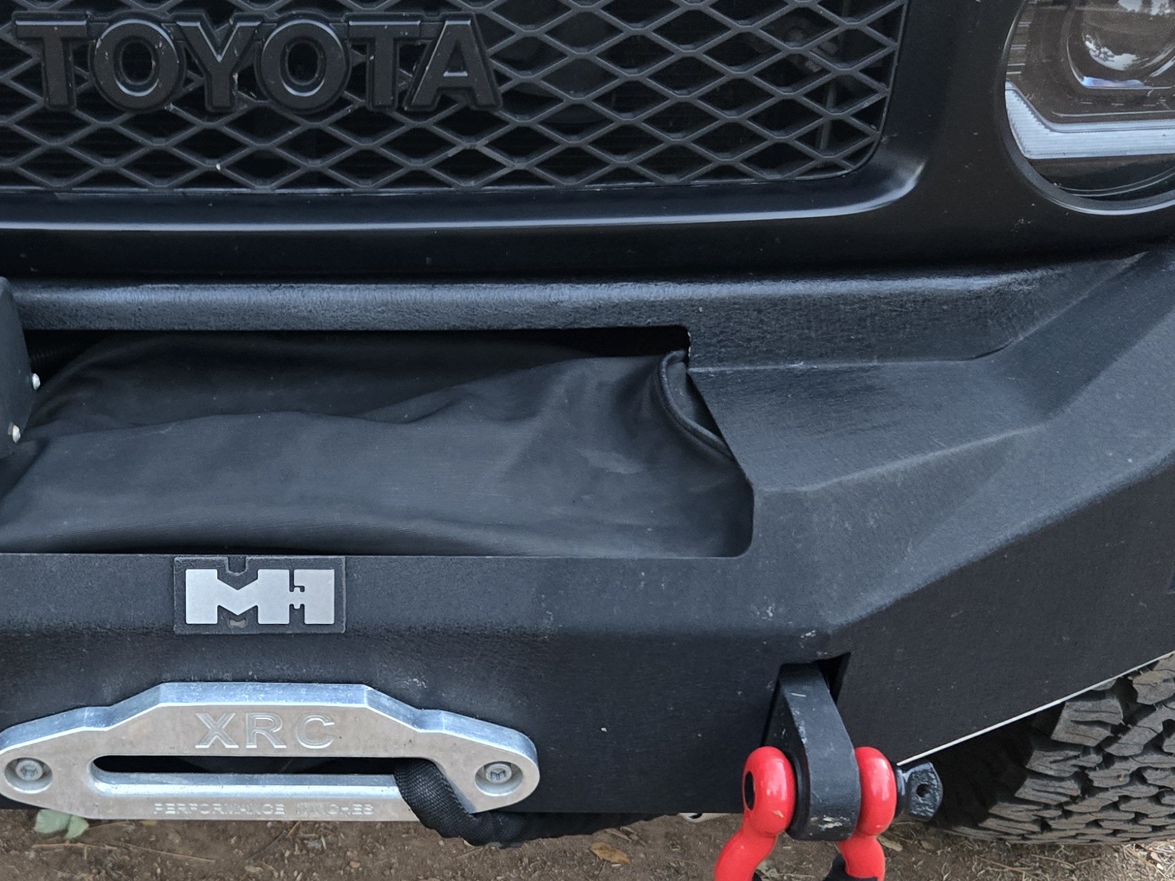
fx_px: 1663
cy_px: 591
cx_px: 284
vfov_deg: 29.5
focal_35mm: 49
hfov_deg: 37.9
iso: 640
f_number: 1.8
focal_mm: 5.4
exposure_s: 1/60
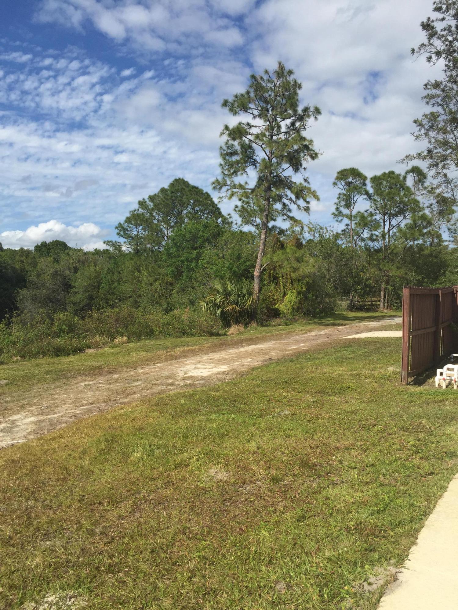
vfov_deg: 61.7
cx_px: 229
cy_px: 305
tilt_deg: -0.2
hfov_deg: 48.2
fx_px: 512
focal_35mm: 29
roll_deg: +1.0
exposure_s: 1/2825
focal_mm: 4.15
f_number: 2.2
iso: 32
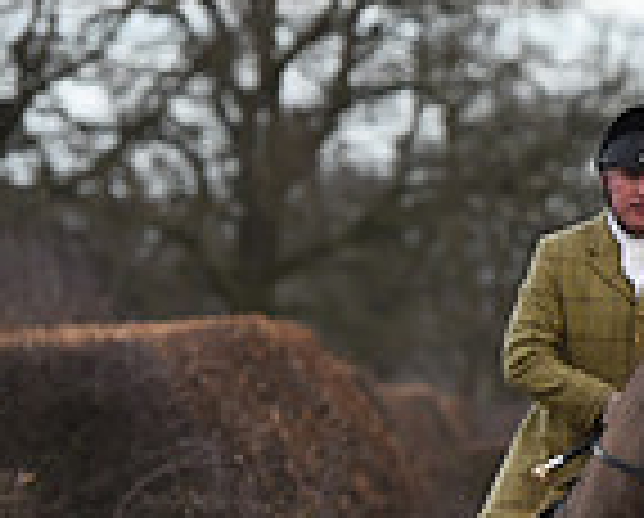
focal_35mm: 550
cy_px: 459
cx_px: 1148
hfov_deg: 3.5
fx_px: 10504
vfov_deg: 2.8
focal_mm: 145
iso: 1600
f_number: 4.5
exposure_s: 1/1000
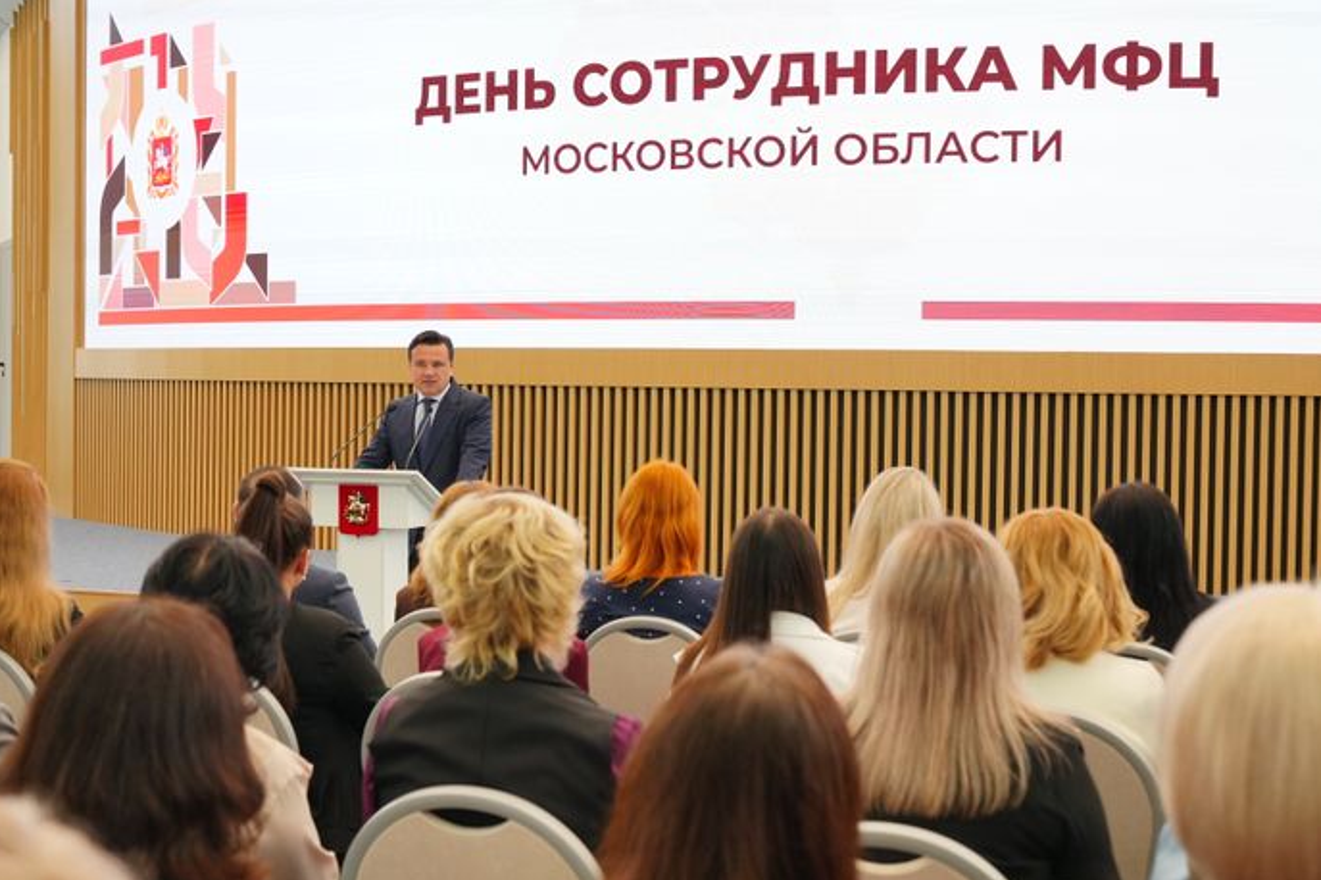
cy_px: 444
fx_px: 2055
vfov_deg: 24.2
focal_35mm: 56
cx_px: 666
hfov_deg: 35.6
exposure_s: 1/125
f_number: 6.3
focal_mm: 55
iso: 2000
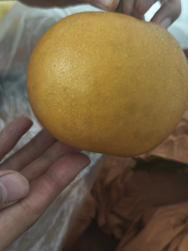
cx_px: 94
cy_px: 126
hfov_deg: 31.5
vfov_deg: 41.2
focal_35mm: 46
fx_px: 333
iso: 1250
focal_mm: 5.84
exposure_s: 1/33.3
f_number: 1.6
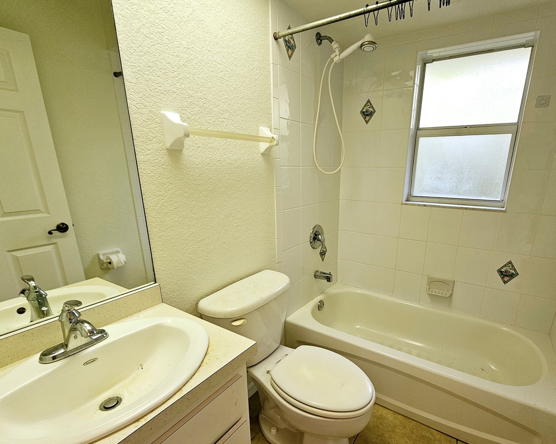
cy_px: 247
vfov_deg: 80.1
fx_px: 263
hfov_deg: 92.5
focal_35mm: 16
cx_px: 316
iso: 64
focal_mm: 2.2
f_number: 2.2
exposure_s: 1/60
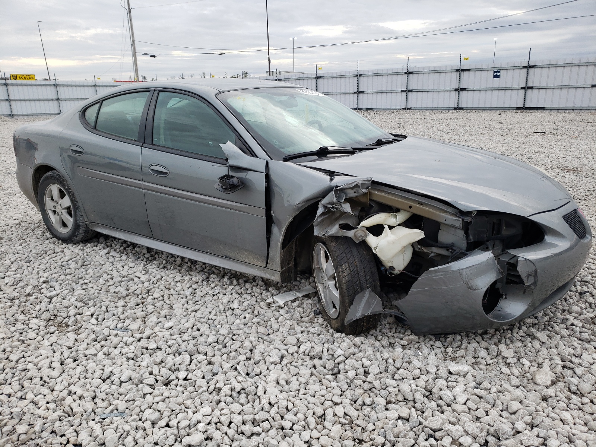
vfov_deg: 53.1
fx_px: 448
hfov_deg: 67.3
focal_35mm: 26
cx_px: 298
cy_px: 224
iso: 50
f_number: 1.5
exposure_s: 1/833
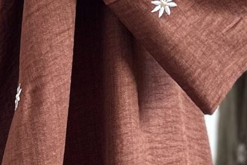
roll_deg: -2.1
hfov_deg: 12.2
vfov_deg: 8.1
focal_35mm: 169
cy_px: 89
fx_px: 1159
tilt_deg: +0.0
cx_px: 161
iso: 100
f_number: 1.5
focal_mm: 5.7
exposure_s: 1/121
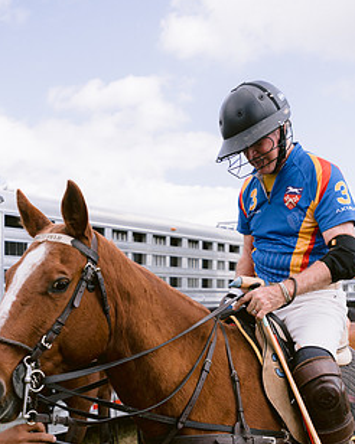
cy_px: 317
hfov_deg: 31.4
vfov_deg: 38.1
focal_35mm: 48
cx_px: 154
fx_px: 631
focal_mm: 35
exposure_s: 1/2500
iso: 200
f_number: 2.8
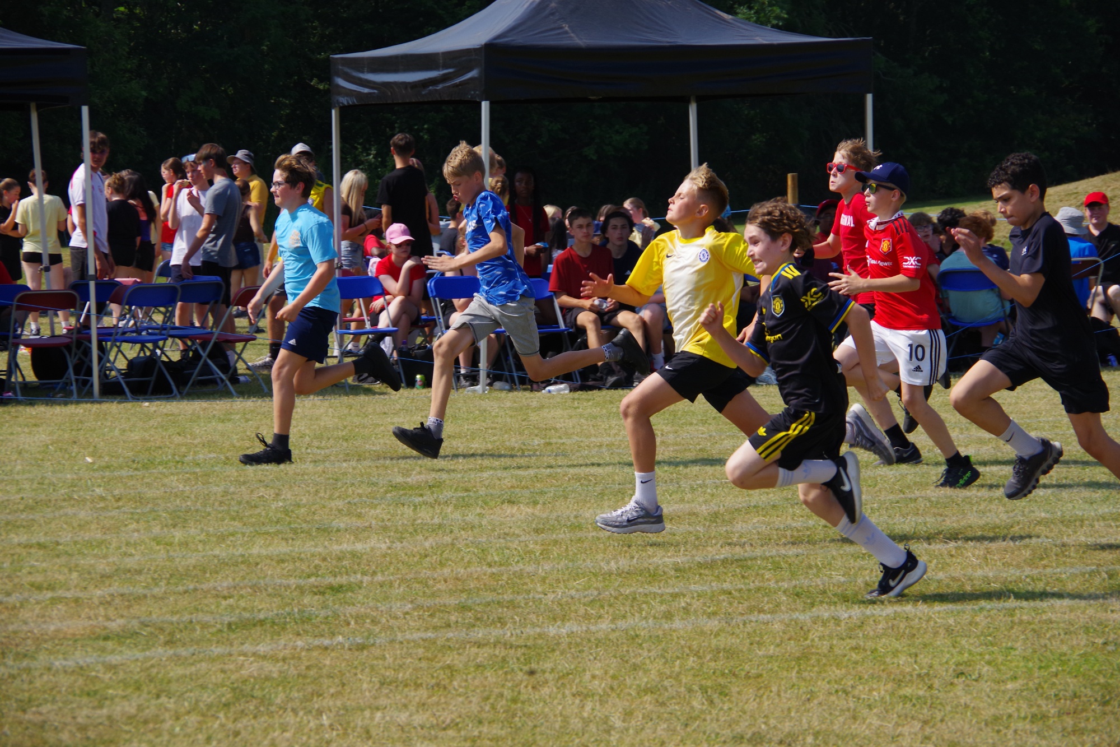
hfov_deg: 15.5
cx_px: 560
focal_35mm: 132
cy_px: 374
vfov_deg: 10.4
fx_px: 4106
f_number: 8
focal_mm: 88
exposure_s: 1/1000
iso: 400
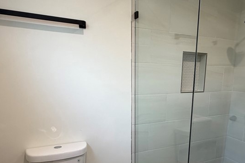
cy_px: 117
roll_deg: -1.0
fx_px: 190
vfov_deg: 45.2
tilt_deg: -12.8
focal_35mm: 28
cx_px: 146
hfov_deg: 64.9
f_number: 2.2
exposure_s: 1/120
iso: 200
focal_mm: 2.22
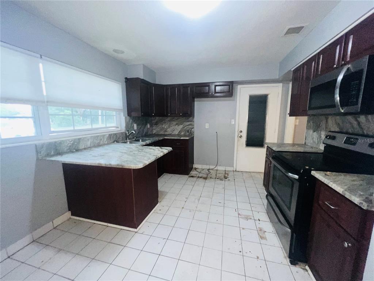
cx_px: 187
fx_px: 140
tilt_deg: -10.0
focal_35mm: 13
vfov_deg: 89.9
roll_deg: -0.8
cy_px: 140
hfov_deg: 106.2
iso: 160
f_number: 1.8
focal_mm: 1.57
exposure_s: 1/60
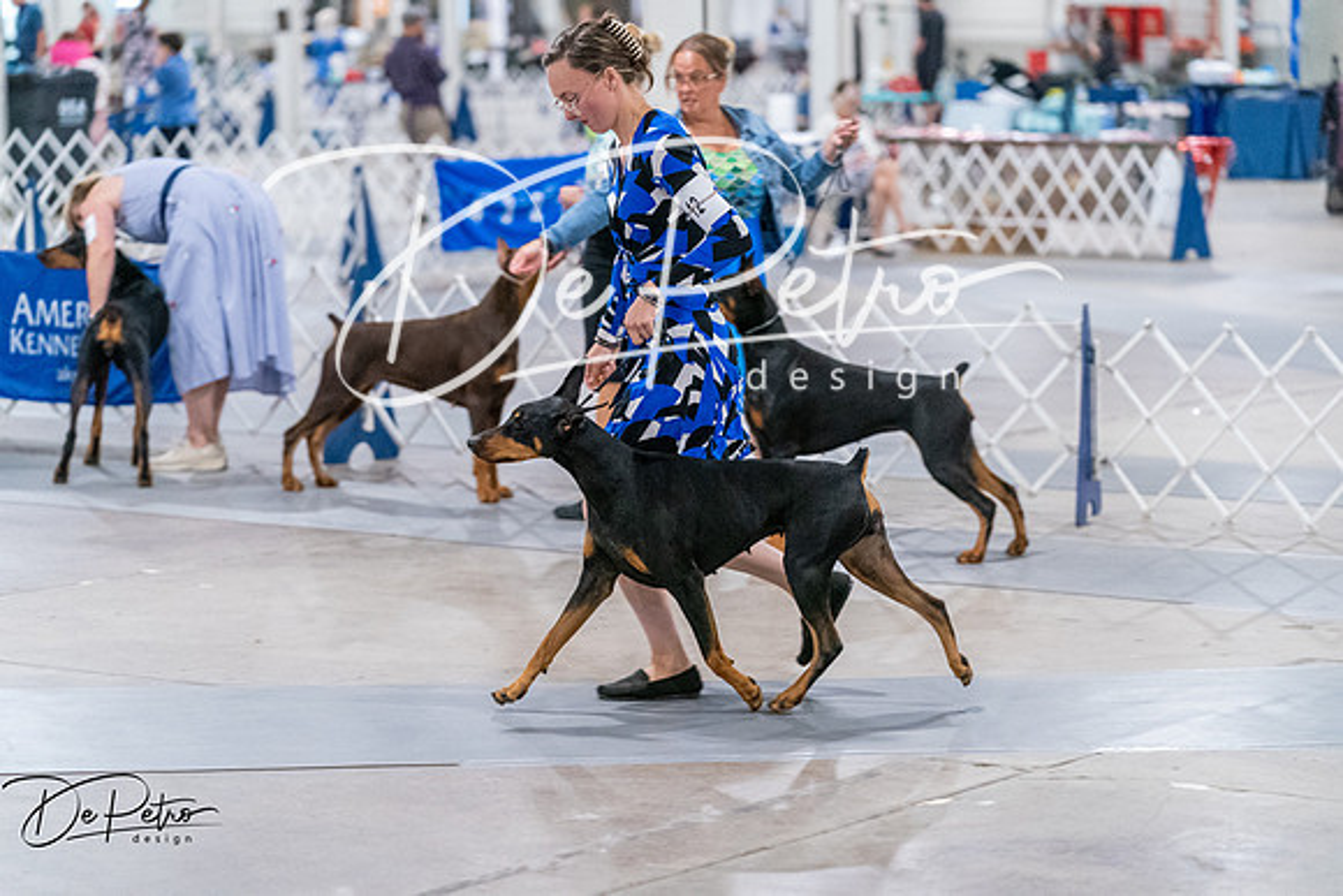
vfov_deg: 11.3
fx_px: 4515
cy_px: 448
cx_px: 672
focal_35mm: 121
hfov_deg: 16.9
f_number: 3.2
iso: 6400
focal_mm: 121
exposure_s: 1/320
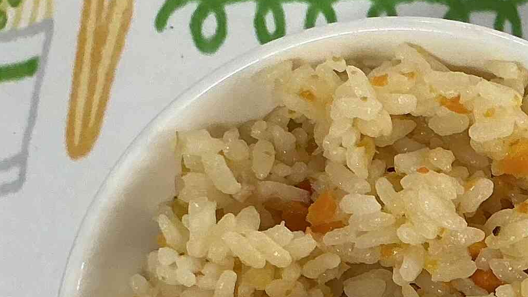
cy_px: 440
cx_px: 893
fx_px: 1764
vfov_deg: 9.4
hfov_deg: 15.2
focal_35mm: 126
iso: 50
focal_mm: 3
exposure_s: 1/120
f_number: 1.8
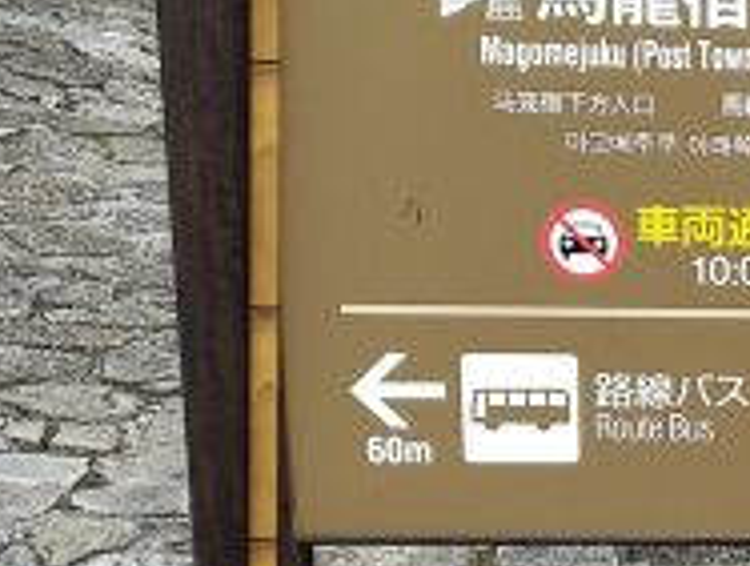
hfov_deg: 16.7
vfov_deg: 13.3
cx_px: 963
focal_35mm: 111
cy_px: 482
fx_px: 2410
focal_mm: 3.81
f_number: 2.2
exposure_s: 1/351
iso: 100
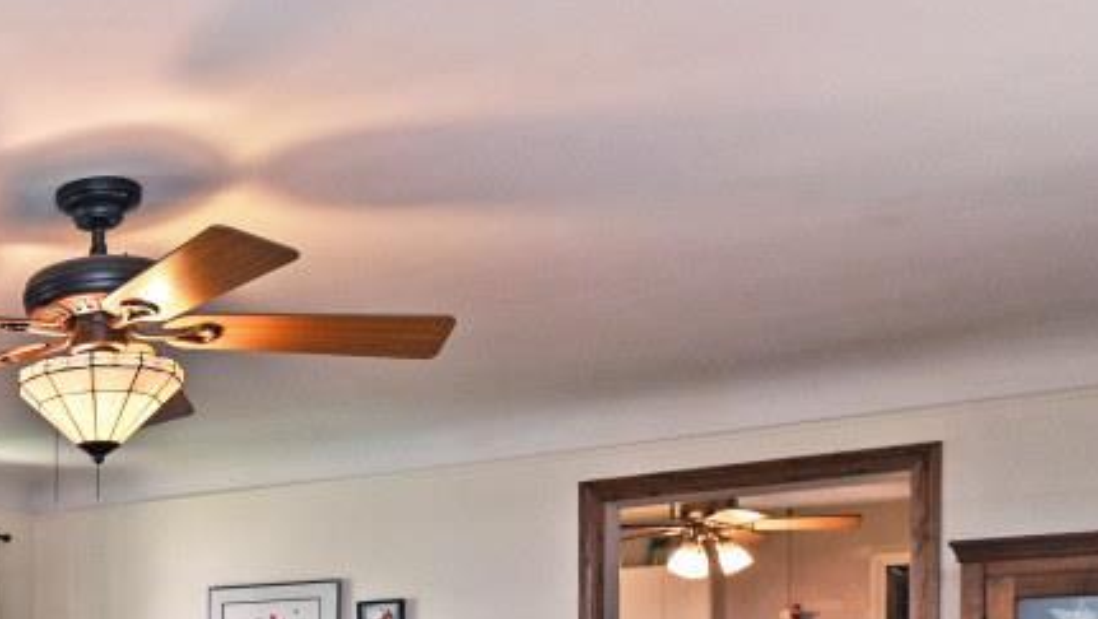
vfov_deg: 22.0
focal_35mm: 51
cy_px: 716
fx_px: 1486
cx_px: -265
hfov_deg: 32.4
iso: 200
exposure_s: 1/80
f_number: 4.5
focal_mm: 14
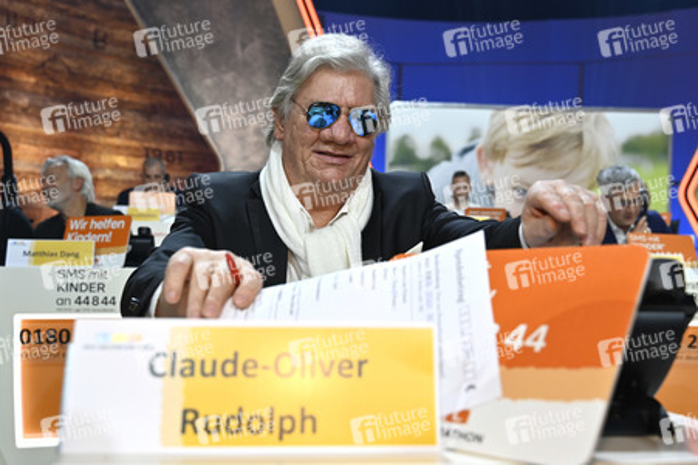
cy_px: 232
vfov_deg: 38.3
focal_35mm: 34
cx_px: 349
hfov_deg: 55.1
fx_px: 668
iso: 800
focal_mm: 34.5
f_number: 4
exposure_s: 1/200
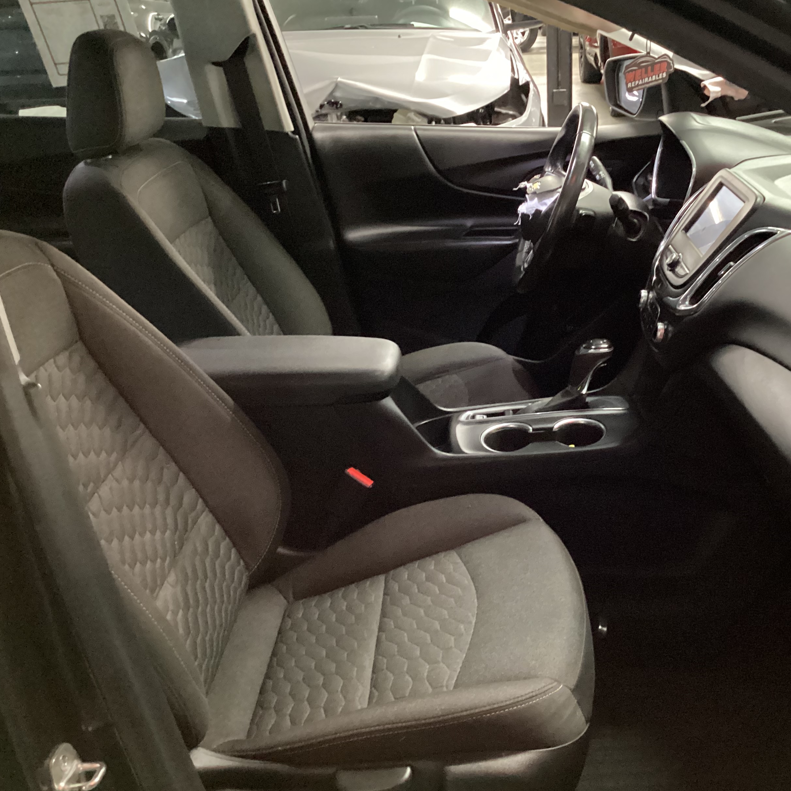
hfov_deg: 44.5
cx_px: 507
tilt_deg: -25.6
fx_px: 957
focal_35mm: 37
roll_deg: +1.3
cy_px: 398
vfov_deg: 44.9
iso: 640
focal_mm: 3.3
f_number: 2.4
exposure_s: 1/17
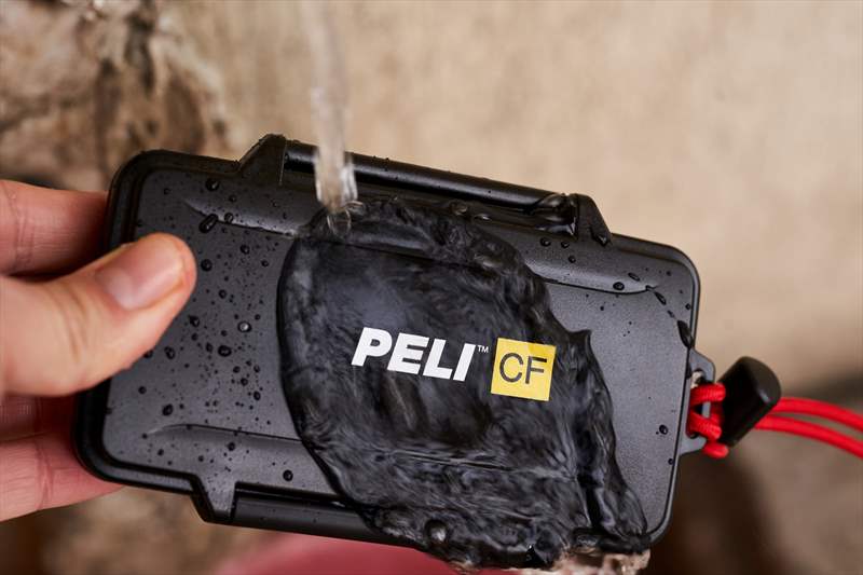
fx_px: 1678
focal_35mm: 70
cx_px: 432
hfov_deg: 28.8
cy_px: 288
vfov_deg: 19.4
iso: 200
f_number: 5.6
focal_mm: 70
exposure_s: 1/100
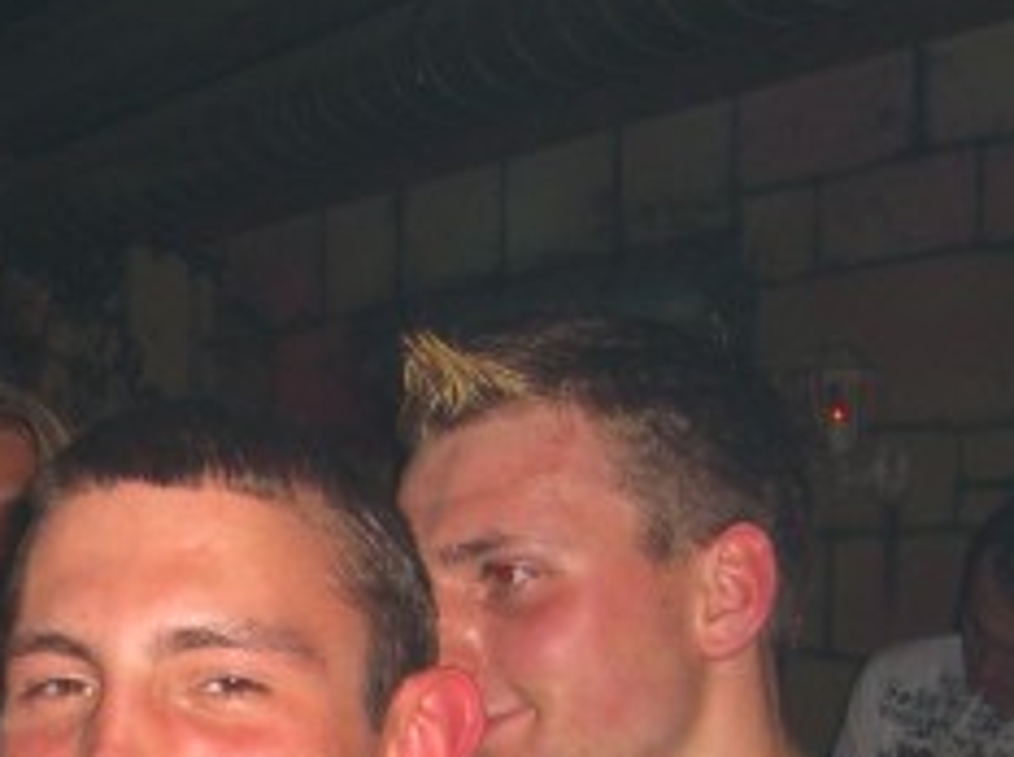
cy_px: 931
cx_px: 30
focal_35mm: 98
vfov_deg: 14.5
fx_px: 2866
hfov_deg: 19.5
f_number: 2.8
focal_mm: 7.9
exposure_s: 1/60
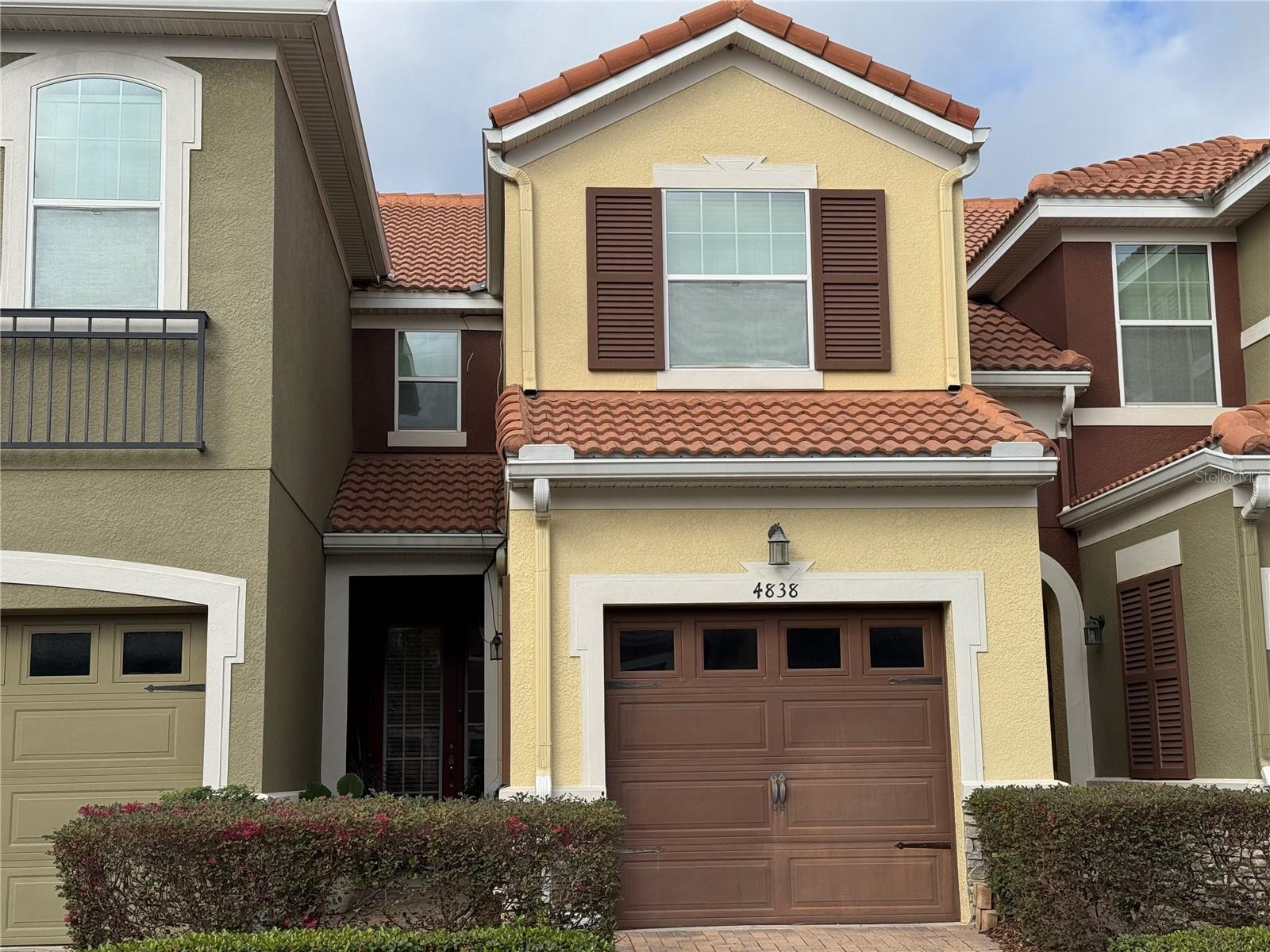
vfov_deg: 30.3
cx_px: 635
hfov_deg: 39.7
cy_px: 476
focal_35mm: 48
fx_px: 1761
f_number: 1.78
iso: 64
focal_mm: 6.76
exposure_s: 1/3610
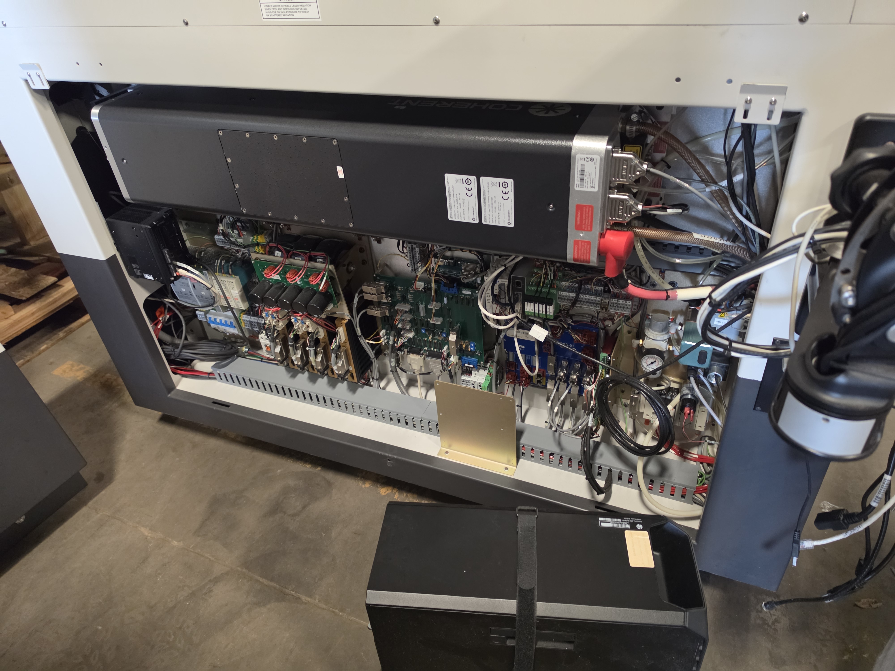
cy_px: 336
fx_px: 595
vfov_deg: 58.9
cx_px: 448
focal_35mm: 23
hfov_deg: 73.9
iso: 1000
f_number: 1.4
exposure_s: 1/60
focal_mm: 6.5
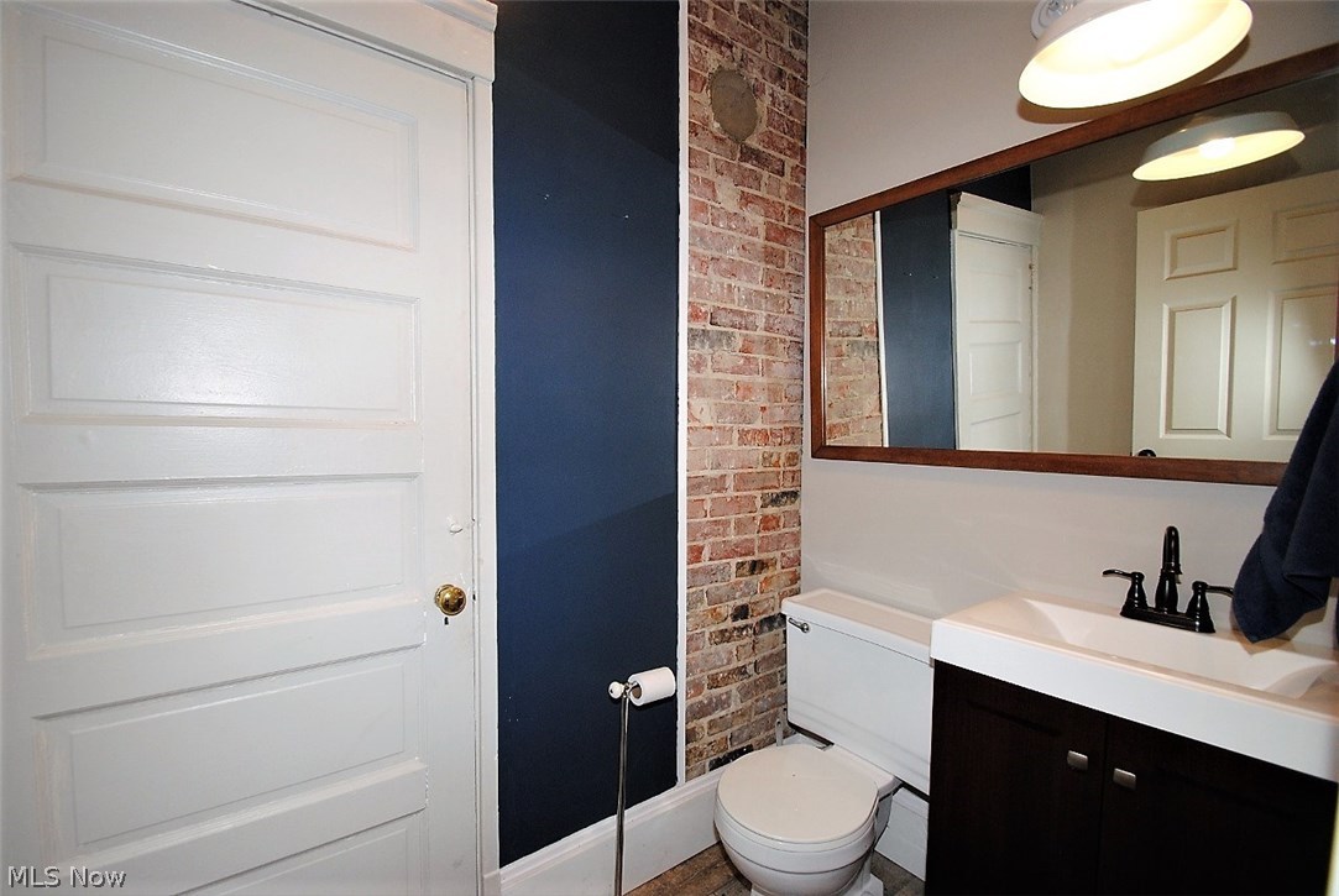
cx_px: 670
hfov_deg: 100.3
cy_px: 448
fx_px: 559
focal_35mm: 15
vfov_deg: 77.5
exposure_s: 1/60
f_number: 8
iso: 400
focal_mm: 10
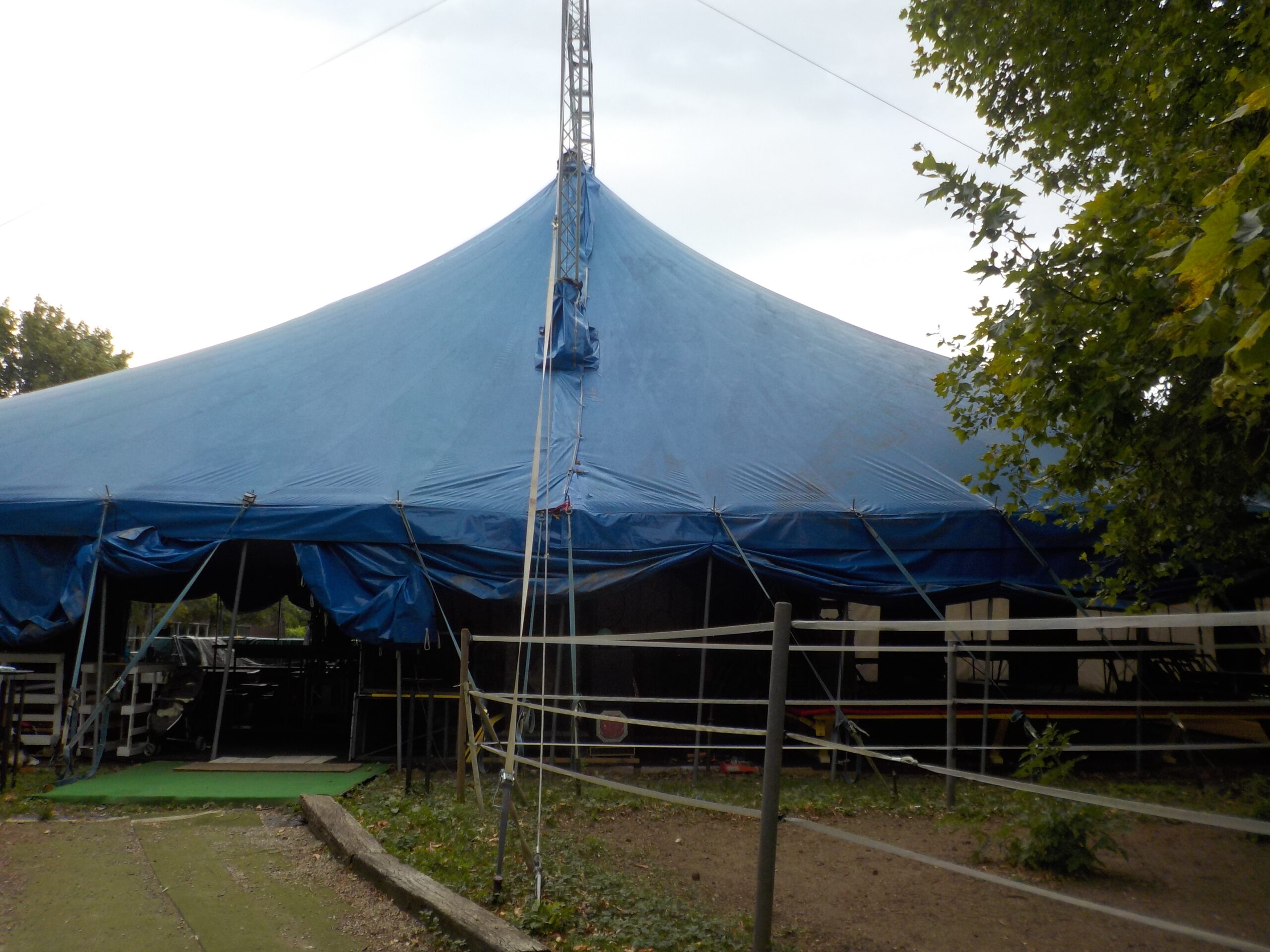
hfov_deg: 60.0
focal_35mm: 30
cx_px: 635
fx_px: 1101
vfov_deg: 46.8
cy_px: 476
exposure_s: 1/640
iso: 125
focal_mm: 4.1
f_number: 3.3
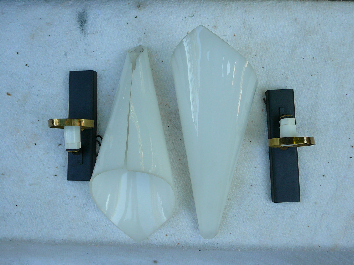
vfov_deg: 32.2
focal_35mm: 45
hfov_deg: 42.1
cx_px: 177
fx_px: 460
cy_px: 132
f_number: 3.2
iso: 80
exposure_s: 1/100
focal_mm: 6.7
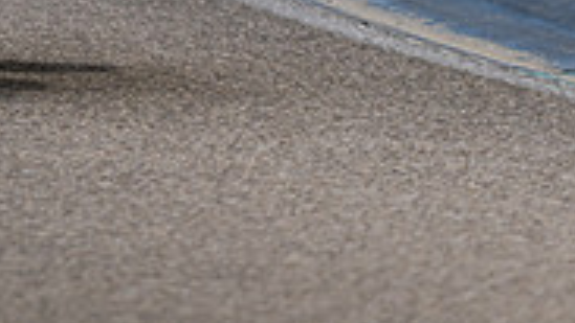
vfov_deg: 0.6
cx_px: 349
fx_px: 30437
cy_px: -278
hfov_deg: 1.1
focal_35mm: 1996
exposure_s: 1/1250
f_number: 6.3
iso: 220
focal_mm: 600
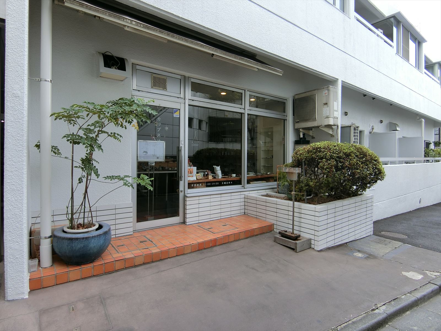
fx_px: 242
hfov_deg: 84.7
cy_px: 166
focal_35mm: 19
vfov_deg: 68.7
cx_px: 220
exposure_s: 1/125
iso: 80
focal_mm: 4.06
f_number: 2.7
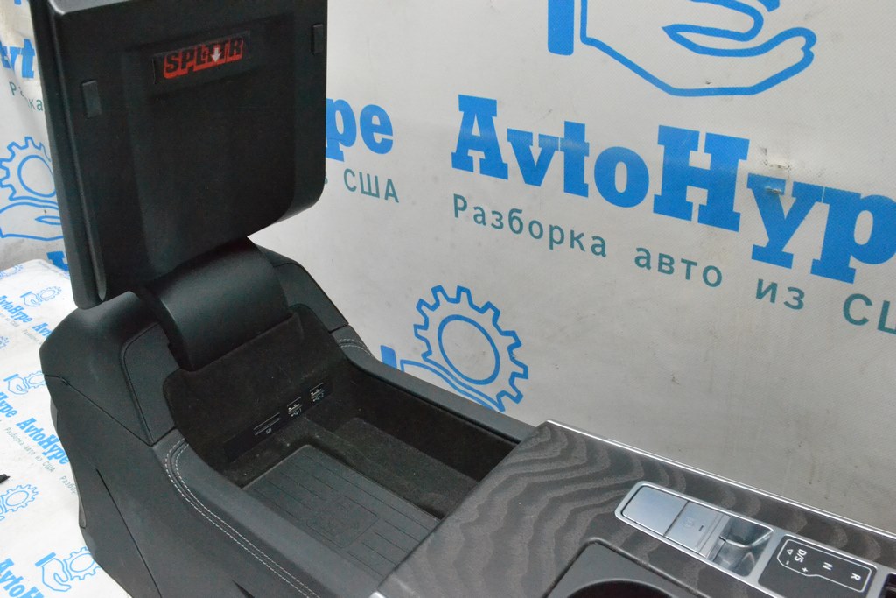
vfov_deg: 43.6
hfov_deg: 61.9
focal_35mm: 30
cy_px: 299
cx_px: 448
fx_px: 747
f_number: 10
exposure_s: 1/125
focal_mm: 20
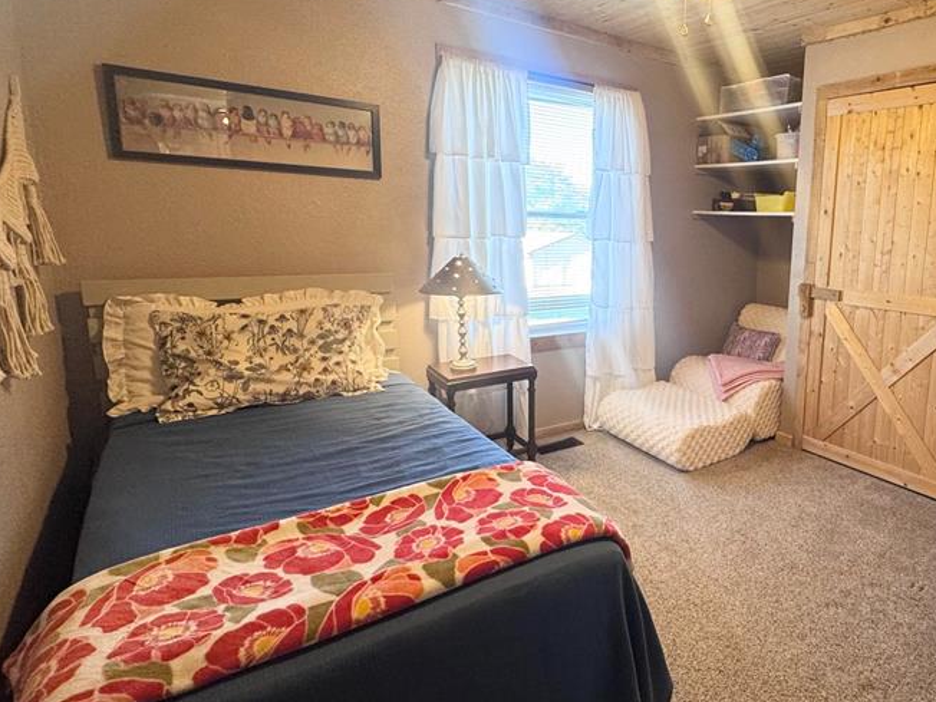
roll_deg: -1.9
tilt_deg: -10.1
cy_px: 323
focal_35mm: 22
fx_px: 595
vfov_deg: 61.0
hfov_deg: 72.3
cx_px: 676
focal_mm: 2.22
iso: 160
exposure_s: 1/60
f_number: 2.2
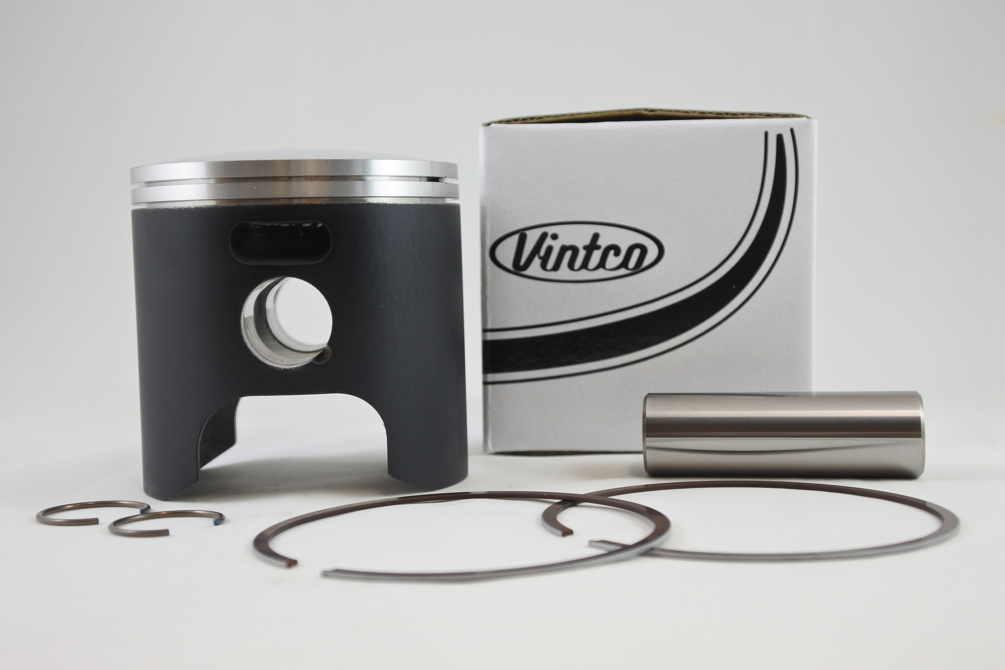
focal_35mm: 49
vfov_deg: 27.5
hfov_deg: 40.3
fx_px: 1368
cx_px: 502
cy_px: 335
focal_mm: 18.4
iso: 500
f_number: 4.5
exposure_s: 1/125
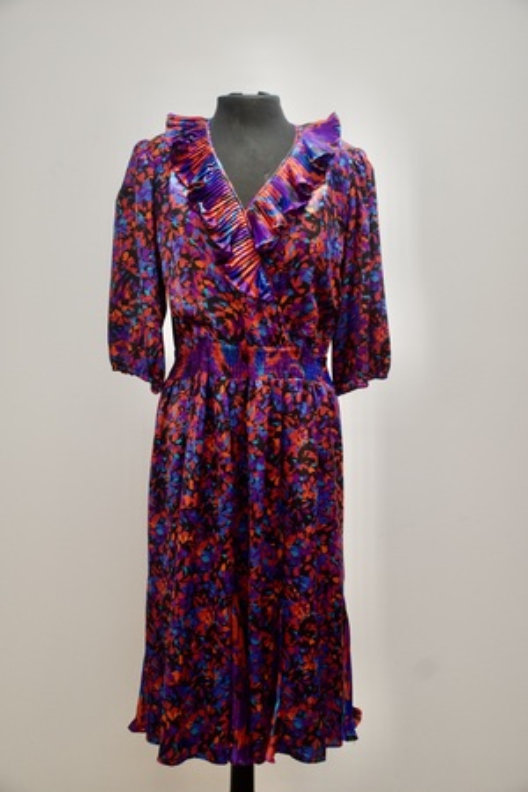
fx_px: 990
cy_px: 396
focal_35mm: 45
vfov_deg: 43.6
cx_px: 264
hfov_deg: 29.9
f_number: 4
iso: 1600
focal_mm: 30
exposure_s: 1/200
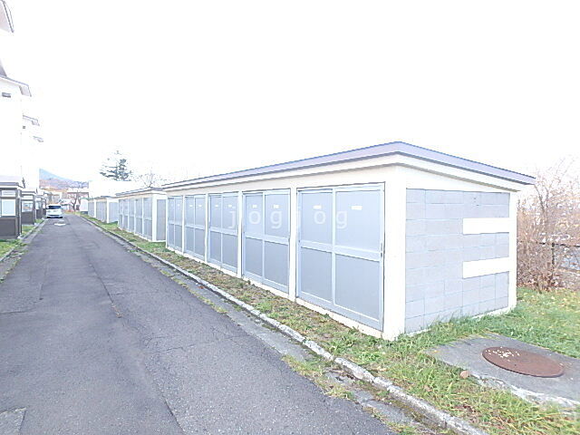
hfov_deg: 79.0
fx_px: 352
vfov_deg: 63.4
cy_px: 218
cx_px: 290
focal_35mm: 21
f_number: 3.5
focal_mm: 3.7
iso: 125
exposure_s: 1/60
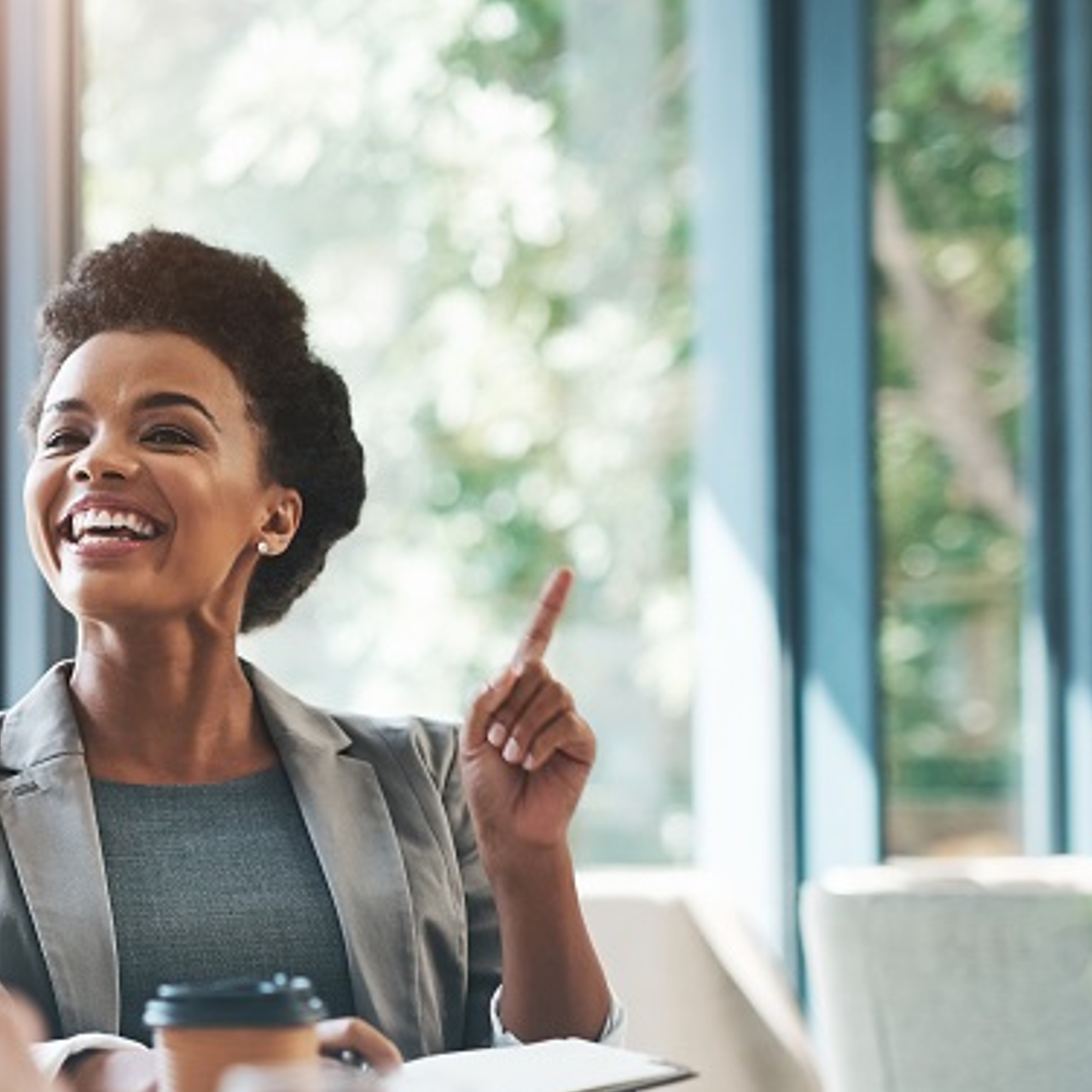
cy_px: 591
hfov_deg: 15.1
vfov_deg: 15.4
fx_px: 4033
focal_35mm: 113
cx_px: -44
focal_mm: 50
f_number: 2
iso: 200
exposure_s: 1/250
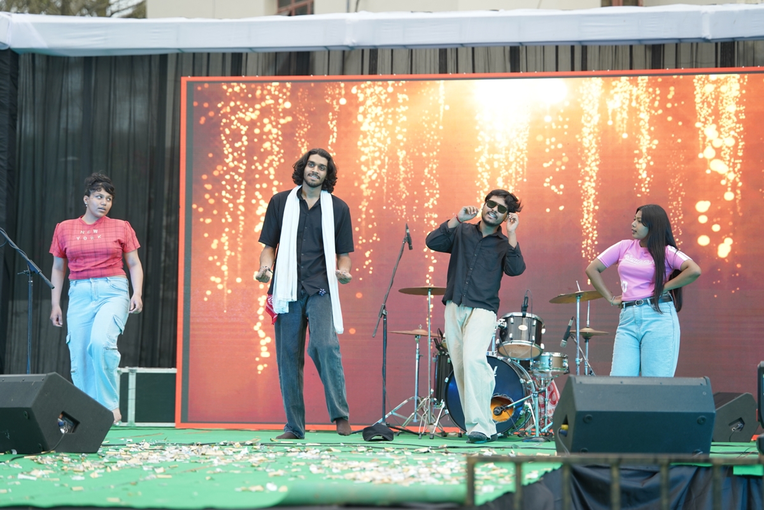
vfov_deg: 12.9
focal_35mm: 106
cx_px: 382
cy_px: 255
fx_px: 2249
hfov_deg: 19.3
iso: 400
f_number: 2.8
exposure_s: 1/160
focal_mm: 106
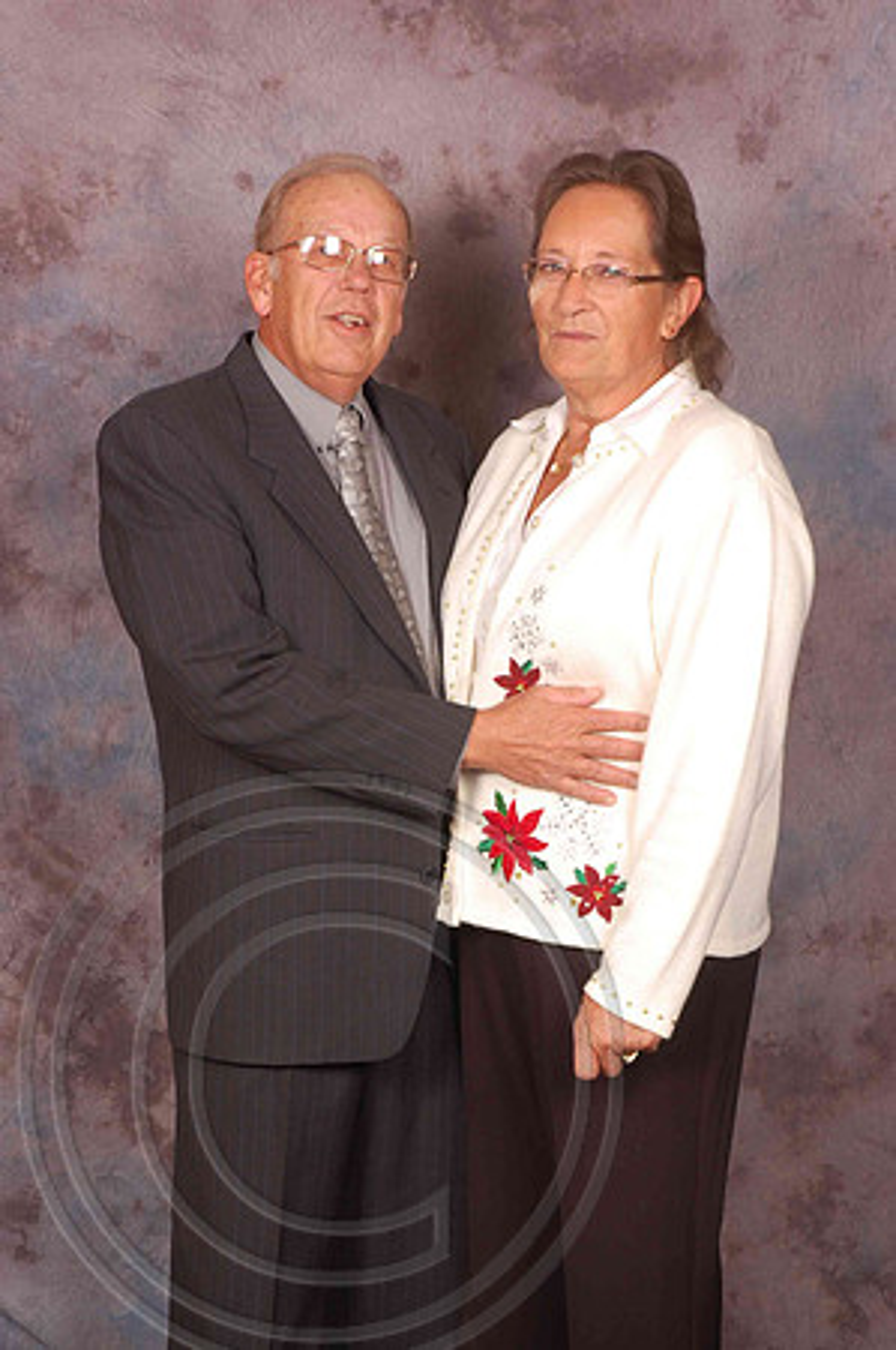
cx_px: 448
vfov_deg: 29.3
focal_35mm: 69
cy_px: 675
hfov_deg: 19.7
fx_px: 2582
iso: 200
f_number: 10
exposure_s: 1/125
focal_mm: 46
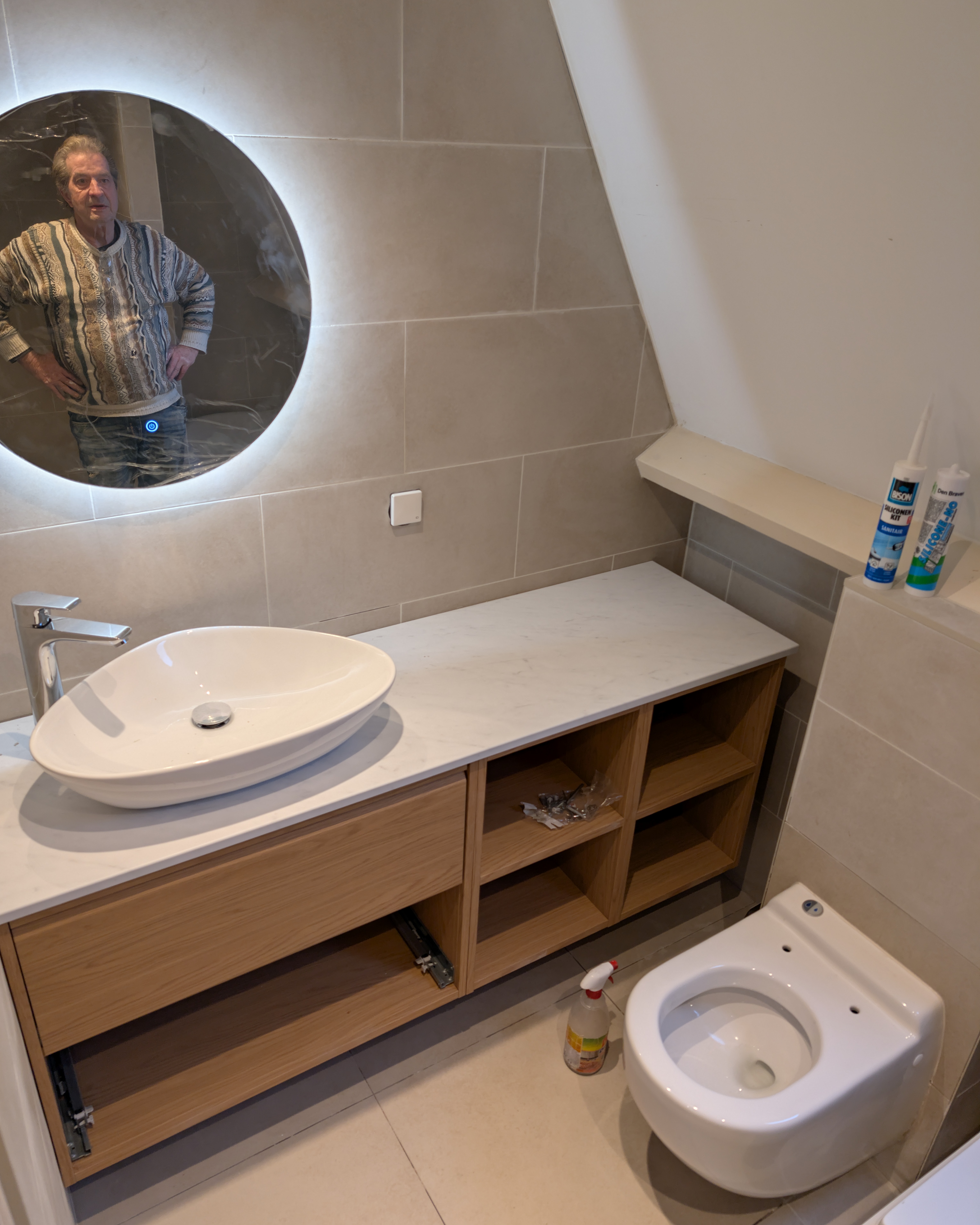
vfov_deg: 68.1
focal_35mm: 25
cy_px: 623
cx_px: 489
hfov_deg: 56.8
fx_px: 906
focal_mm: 6.9
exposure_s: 1/100
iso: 117
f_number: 1.68
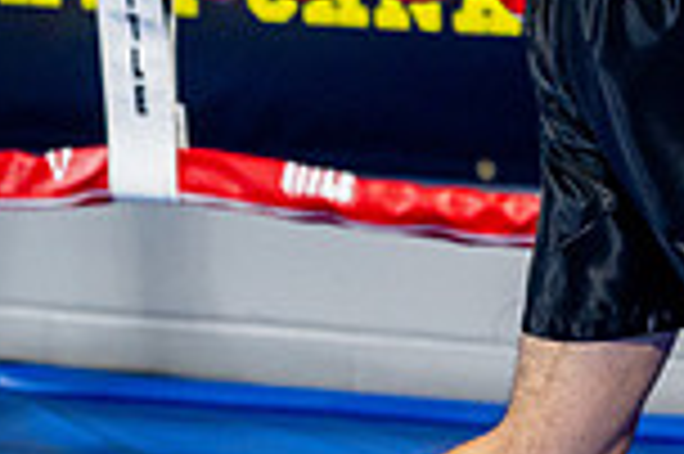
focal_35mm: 260
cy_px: -205
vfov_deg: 5.2
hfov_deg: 7.7
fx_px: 4935
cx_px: 1125
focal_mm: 68
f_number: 2
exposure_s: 1/800
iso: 4000
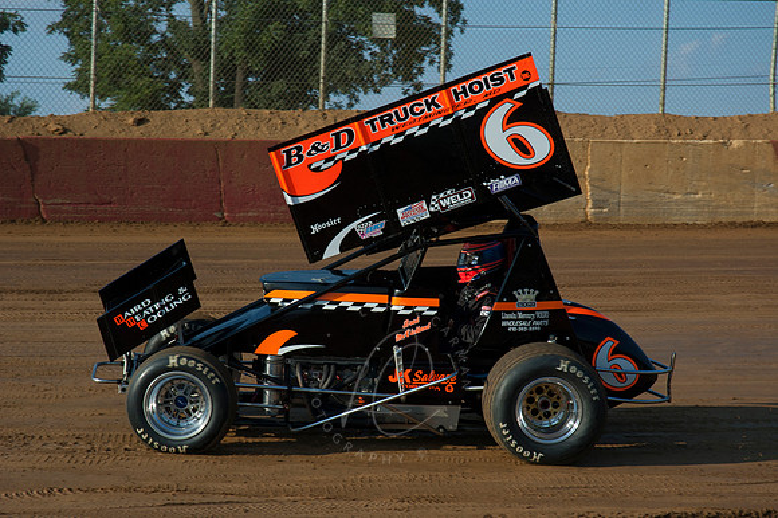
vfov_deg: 13.0
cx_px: 389
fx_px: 2268
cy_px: 259
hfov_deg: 19.5
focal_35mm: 105
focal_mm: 70
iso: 200
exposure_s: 1/500
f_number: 8
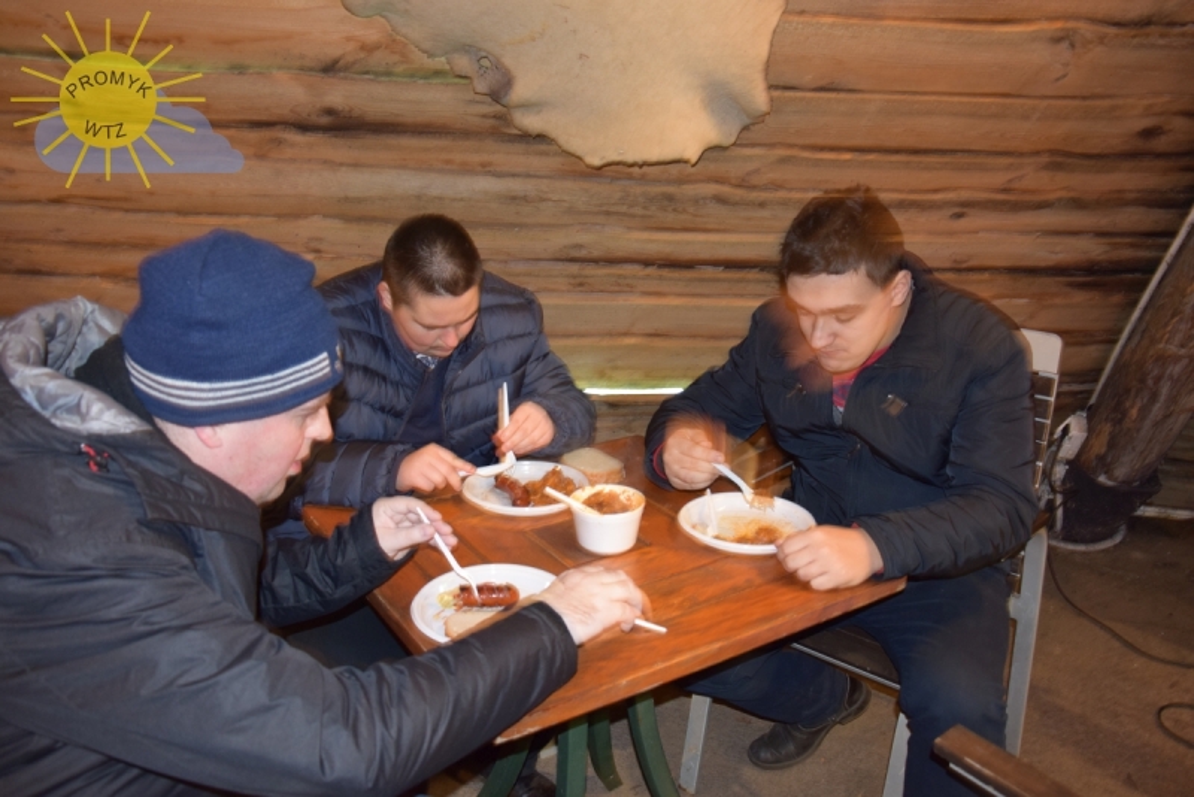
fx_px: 896
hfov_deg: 67.4
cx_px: 597
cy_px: 398
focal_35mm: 27
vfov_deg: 48.0
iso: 800
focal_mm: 18
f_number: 3.5
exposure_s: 1/4
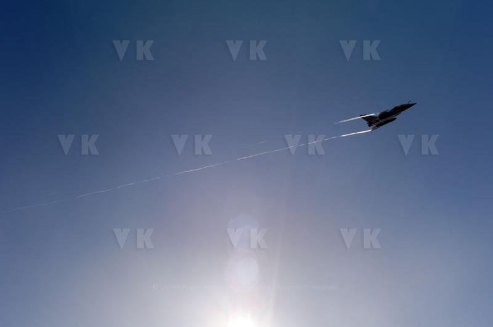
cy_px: 164
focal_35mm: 36
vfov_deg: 36.7
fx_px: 492
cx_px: 246
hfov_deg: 53.2
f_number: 9
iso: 200
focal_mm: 24
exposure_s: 1/2000
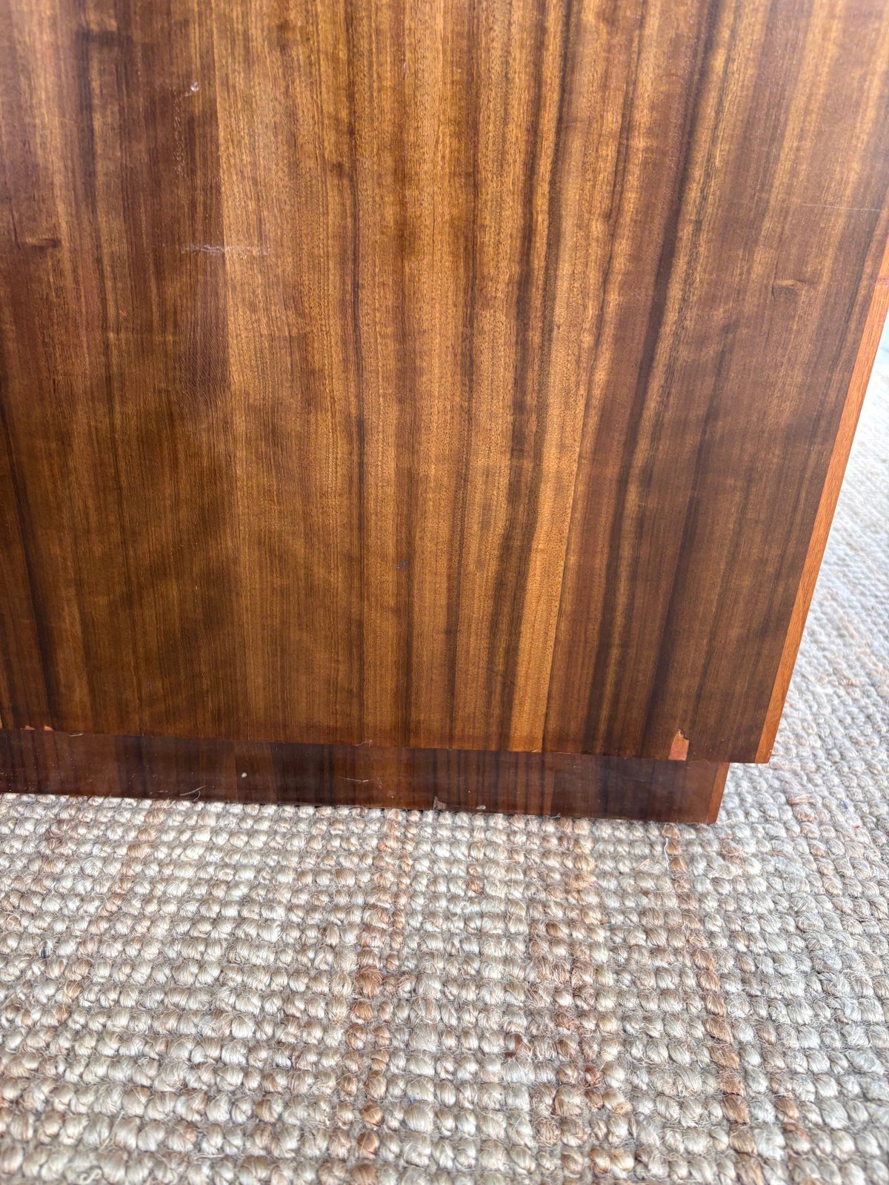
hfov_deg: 53.1
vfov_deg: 67.3
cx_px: 444
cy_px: 592
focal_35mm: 26
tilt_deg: -24.7
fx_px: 890
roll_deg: +0.7
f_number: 1.6
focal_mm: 5.96
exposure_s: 1/122
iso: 64
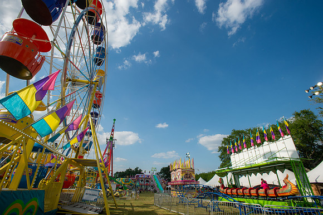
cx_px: 162
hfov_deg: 93.3
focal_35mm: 17
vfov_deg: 70.4
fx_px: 152
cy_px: 108
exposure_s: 1/250
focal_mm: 17
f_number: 11
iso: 100
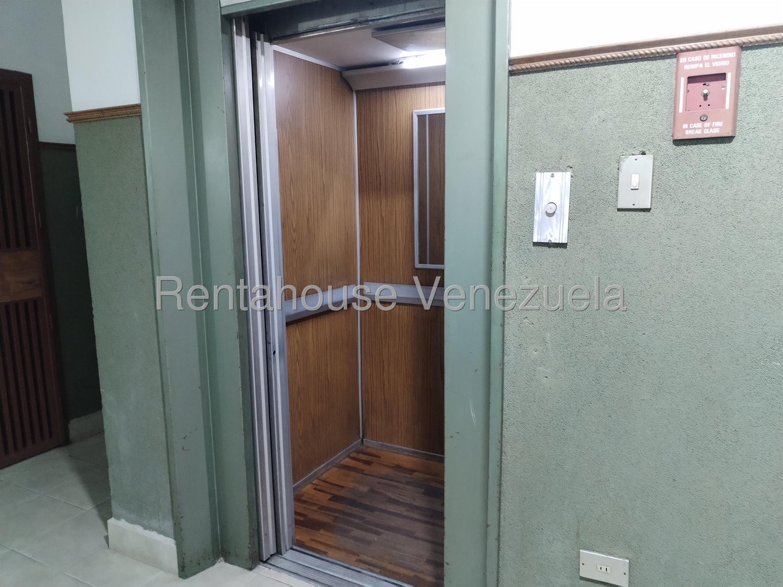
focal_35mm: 29
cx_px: 392
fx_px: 656
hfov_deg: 61.7
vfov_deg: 48.2
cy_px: 294
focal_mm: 4.75
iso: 633
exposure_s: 1/24
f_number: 1.8
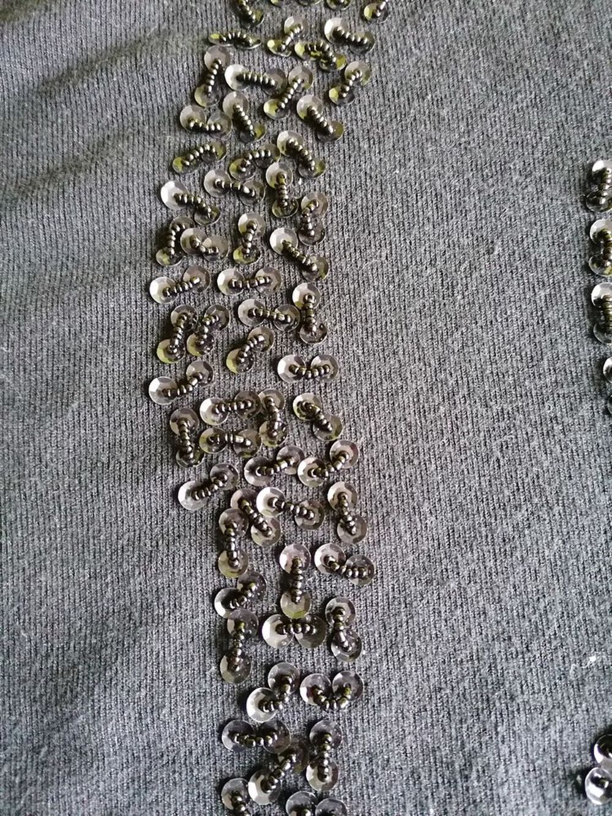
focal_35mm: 27
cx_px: 306
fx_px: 636
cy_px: 408
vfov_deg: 65.3
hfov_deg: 51.4
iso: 2000
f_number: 1.8
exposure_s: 1/16.7
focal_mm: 4.75
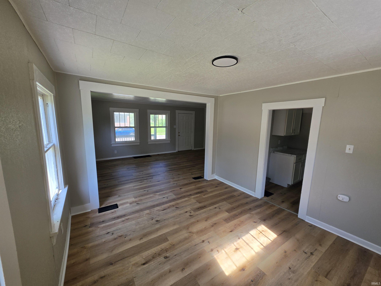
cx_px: 190
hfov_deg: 106.2
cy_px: 143
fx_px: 143
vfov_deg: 89.9
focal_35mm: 13
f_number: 1.9
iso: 25
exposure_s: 1/120
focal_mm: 2.2
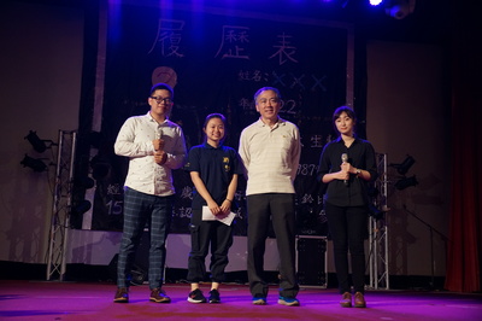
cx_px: 241
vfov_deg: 29.8
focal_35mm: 45
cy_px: 160
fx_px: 602
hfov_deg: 43.6
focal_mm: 30
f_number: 4
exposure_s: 1/60
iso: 1000
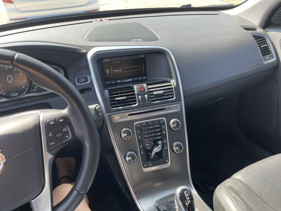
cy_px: 106
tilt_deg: -32.1
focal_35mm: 25
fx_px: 203
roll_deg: +0.2
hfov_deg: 69.4
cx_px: 140
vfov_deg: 54.9
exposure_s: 1/228
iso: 32
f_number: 1.6
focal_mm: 5.1
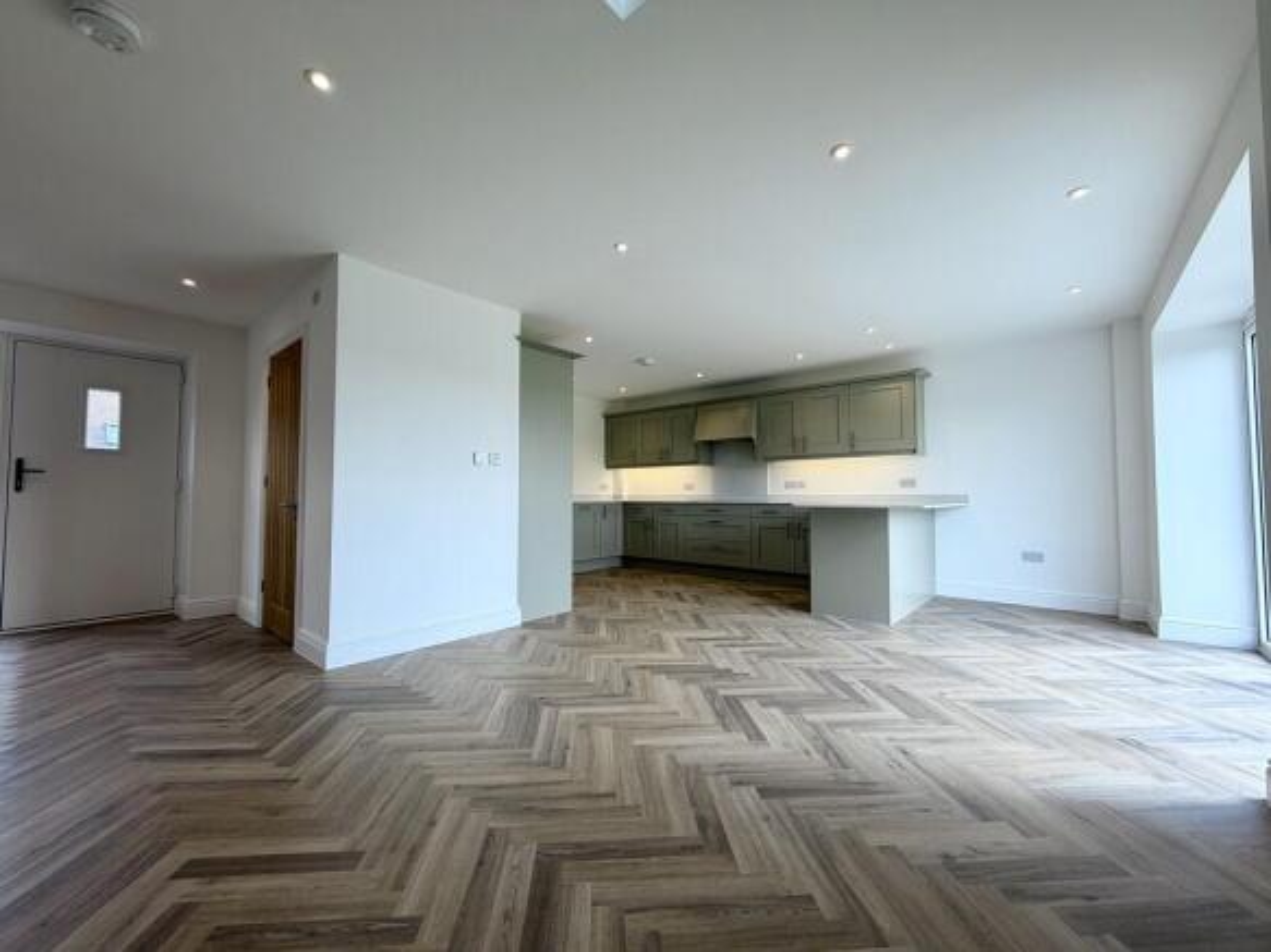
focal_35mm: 14
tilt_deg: +2.9
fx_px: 514
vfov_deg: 85.7
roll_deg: +1.0
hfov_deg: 102.1
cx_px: 636
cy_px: 476
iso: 25
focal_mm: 2.22
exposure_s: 1/100
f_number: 2.2
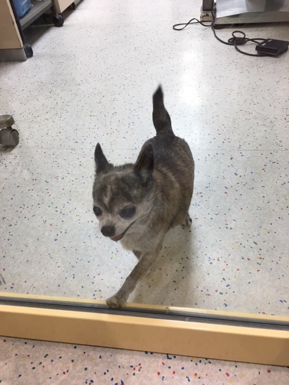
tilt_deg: -42.4
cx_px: 144
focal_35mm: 29
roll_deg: +8.0
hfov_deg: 48.2
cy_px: 192
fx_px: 323
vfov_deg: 61.7
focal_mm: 4.15
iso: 40
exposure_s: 1/30
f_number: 2.2
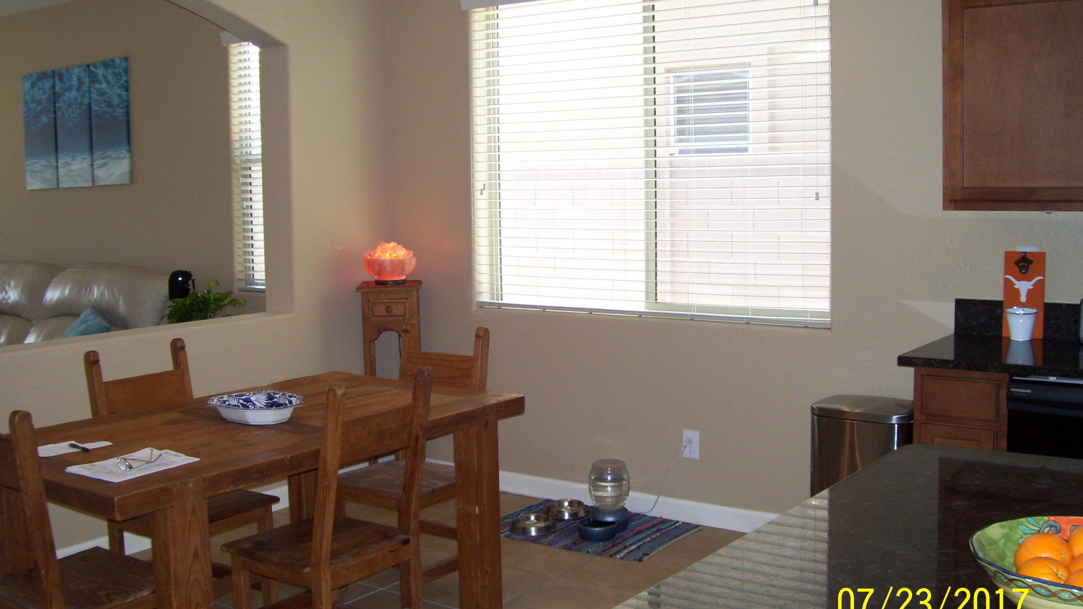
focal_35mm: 40
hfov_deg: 50.5
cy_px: 287
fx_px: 1149
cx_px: 534
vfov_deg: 29.7
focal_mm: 6
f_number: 2.7
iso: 160
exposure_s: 1/60
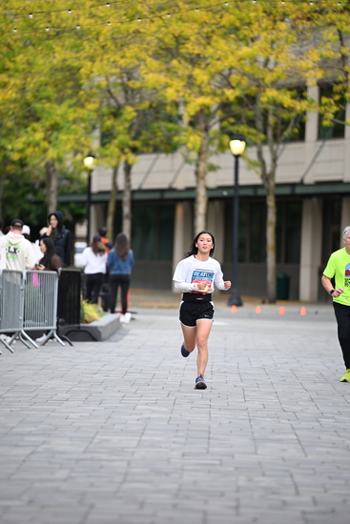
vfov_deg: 10.3
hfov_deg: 6.9
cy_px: 262
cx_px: 175
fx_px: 2915
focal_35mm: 200
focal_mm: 200
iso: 640
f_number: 2.8
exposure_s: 1/1600
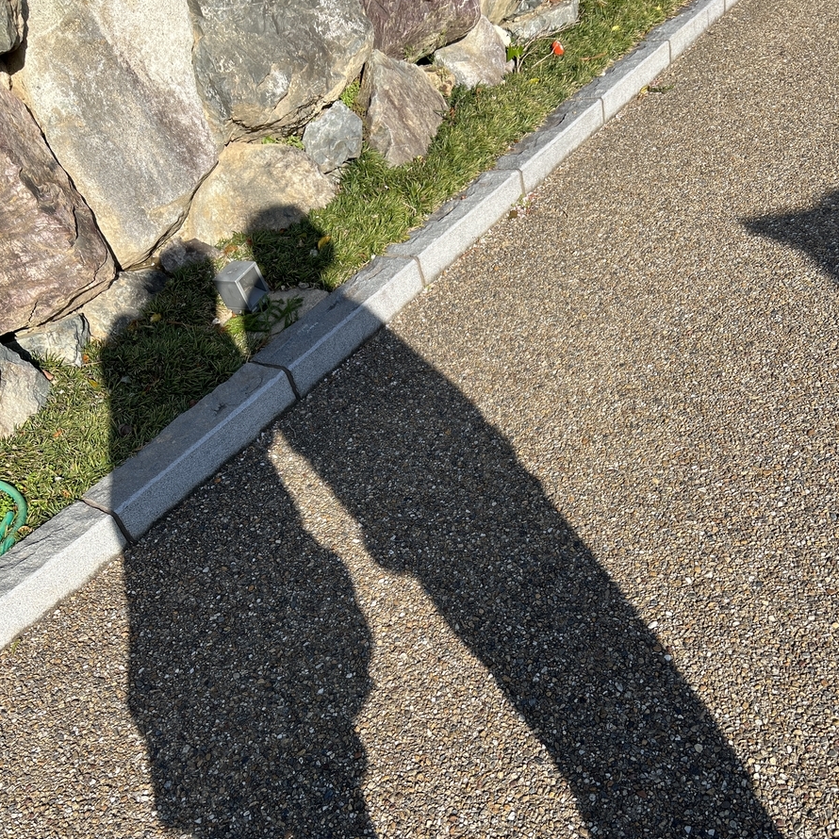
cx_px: 423
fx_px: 850
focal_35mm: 31
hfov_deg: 52.5
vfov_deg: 51.5
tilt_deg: -46.2
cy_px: 563
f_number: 1.5
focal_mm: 5.7
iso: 50
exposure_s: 1/2008
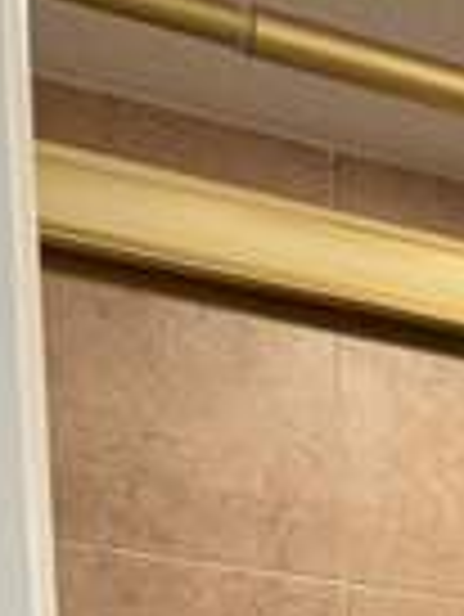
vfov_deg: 13.8
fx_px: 1999
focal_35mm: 112
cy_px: 1362
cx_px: 833
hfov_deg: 12.2
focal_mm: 6.76
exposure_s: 1/60
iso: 320
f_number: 1.78
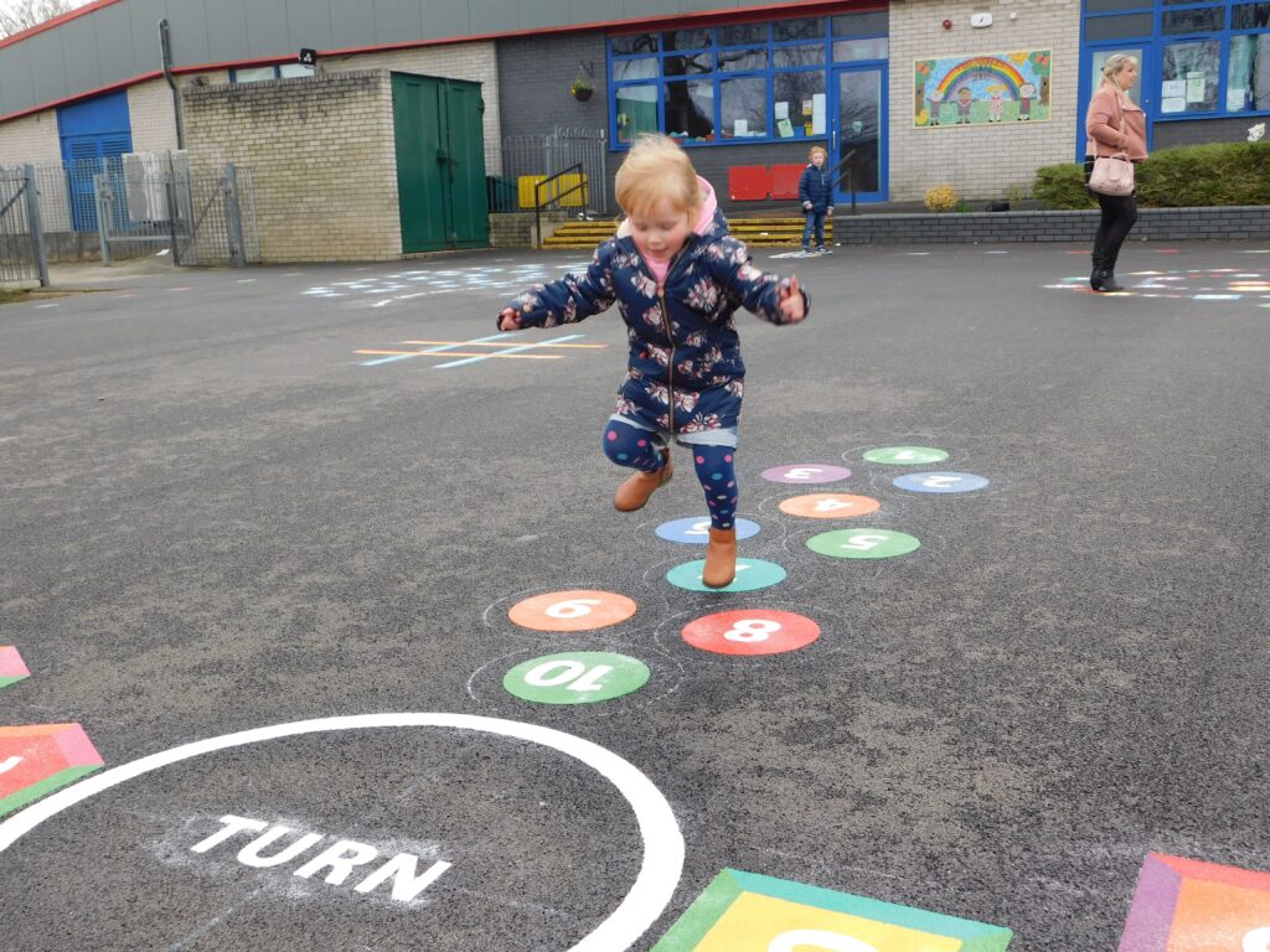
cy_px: 476
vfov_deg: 39.7
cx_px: 635
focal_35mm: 36
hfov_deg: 51.4
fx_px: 1321
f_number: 3.5
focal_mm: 6.3
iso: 125
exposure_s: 1/200
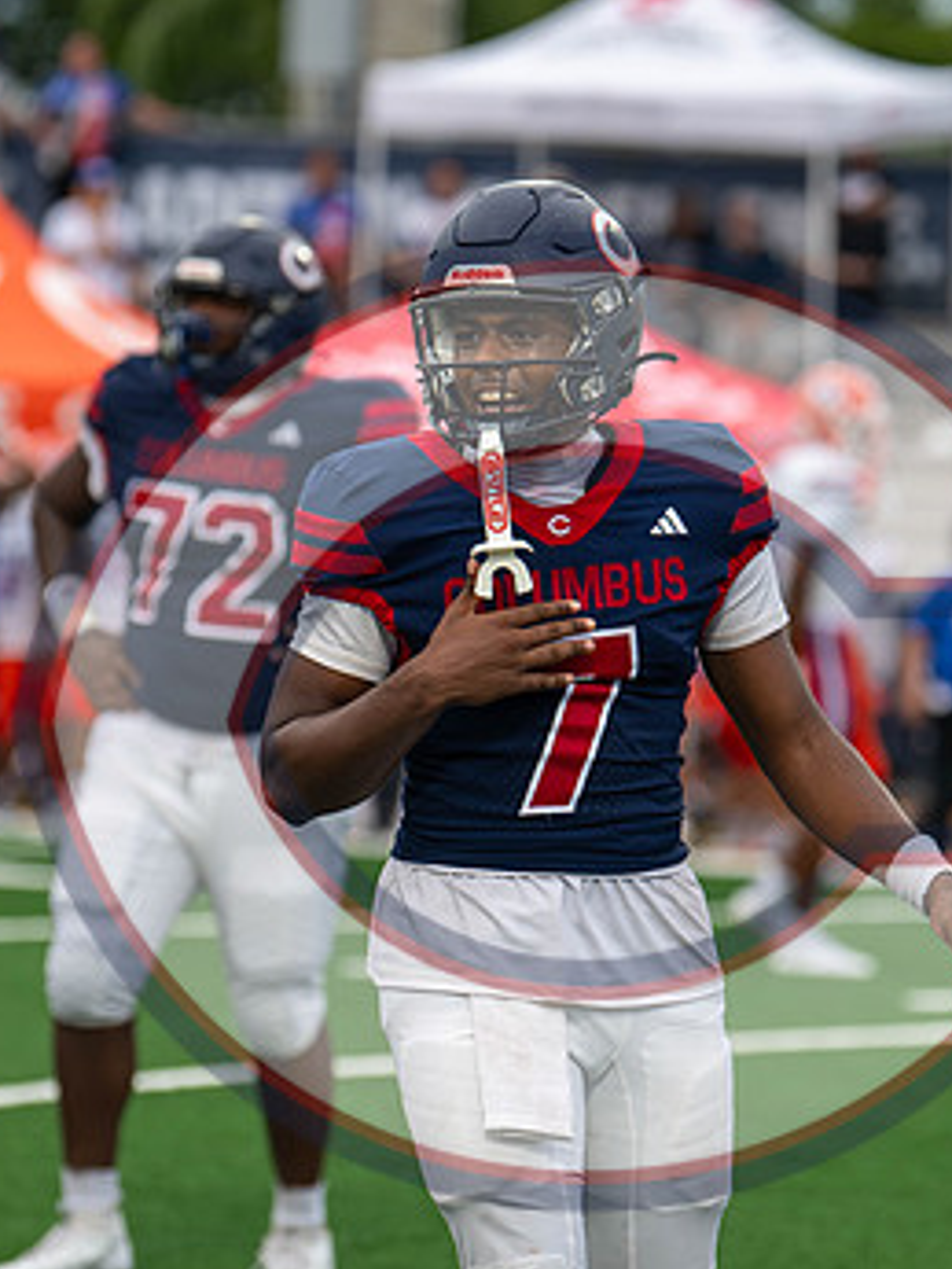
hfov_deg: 4.6
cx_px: 508
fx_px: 11873
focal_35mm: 324
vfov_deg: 6.1
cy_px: 595
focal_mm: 135
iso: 450
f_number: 2.8
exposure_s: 1/1000
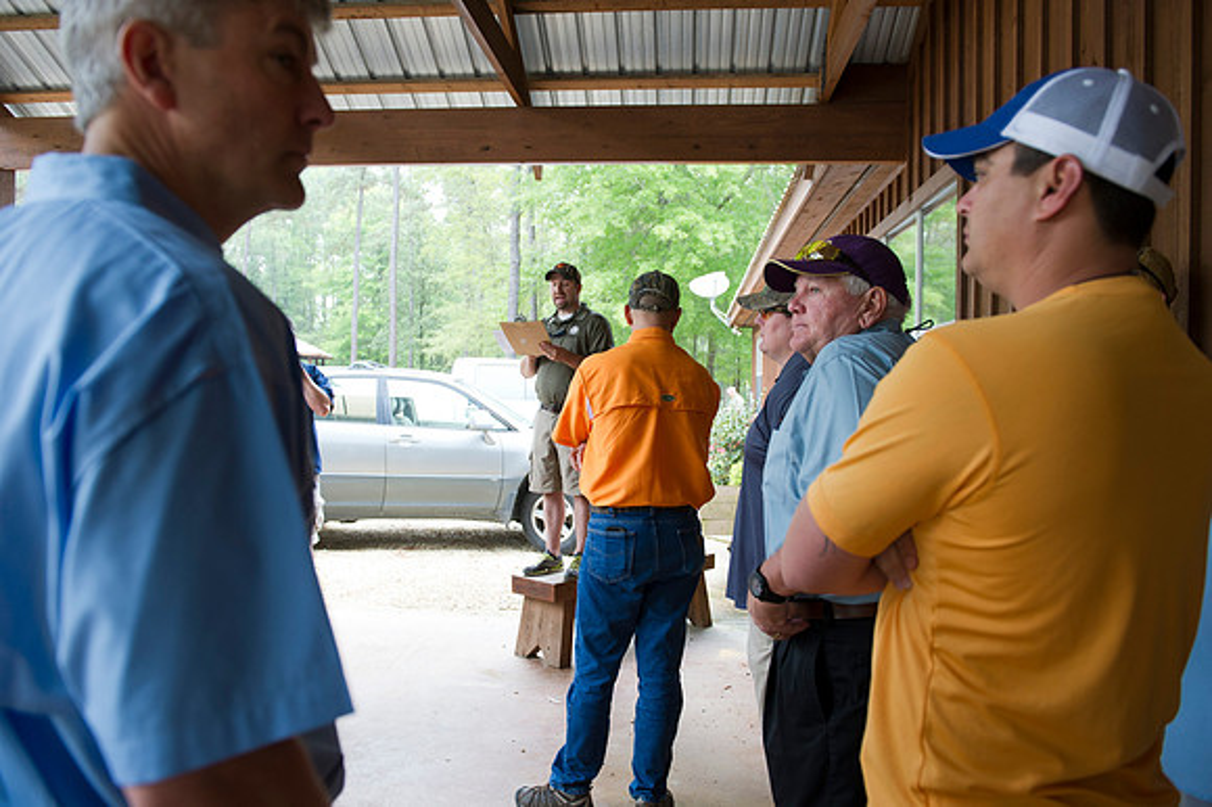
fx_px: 908
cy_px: 404
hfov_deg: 67.4
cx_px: 606
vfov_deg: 47.9
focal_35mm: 27
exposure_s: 1/100
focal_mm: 27
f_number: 4
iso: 800
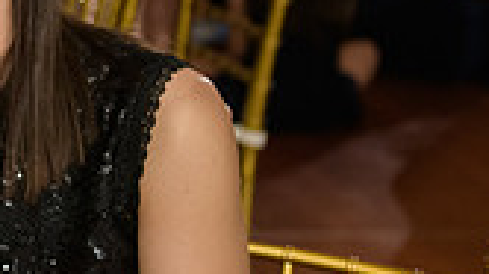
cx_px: -88
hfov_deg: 12.0
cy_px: -10
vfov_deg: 6.8
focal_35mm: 176
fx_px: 2280
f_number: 3.2
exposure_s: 1/125
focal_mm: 48
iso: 1250
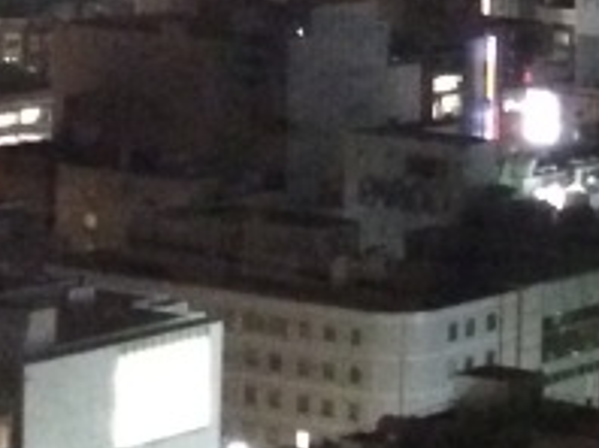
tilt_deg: -5.0
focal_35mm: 176
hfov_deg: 10.4
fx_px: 3042
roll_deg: -2.1
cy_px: 6
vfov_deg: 8.4
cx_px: 1186
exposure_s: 1/15
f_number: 2.2
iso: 1000
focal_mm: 4.15
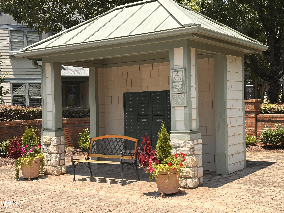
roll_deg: +0.4
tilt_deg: +0.6
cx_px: 142
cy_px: 106
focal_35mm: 48
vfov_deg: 30.3
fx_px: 394
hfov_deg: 39.7
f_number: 1.78
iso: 64
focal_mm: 6.86
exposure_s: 1/2114
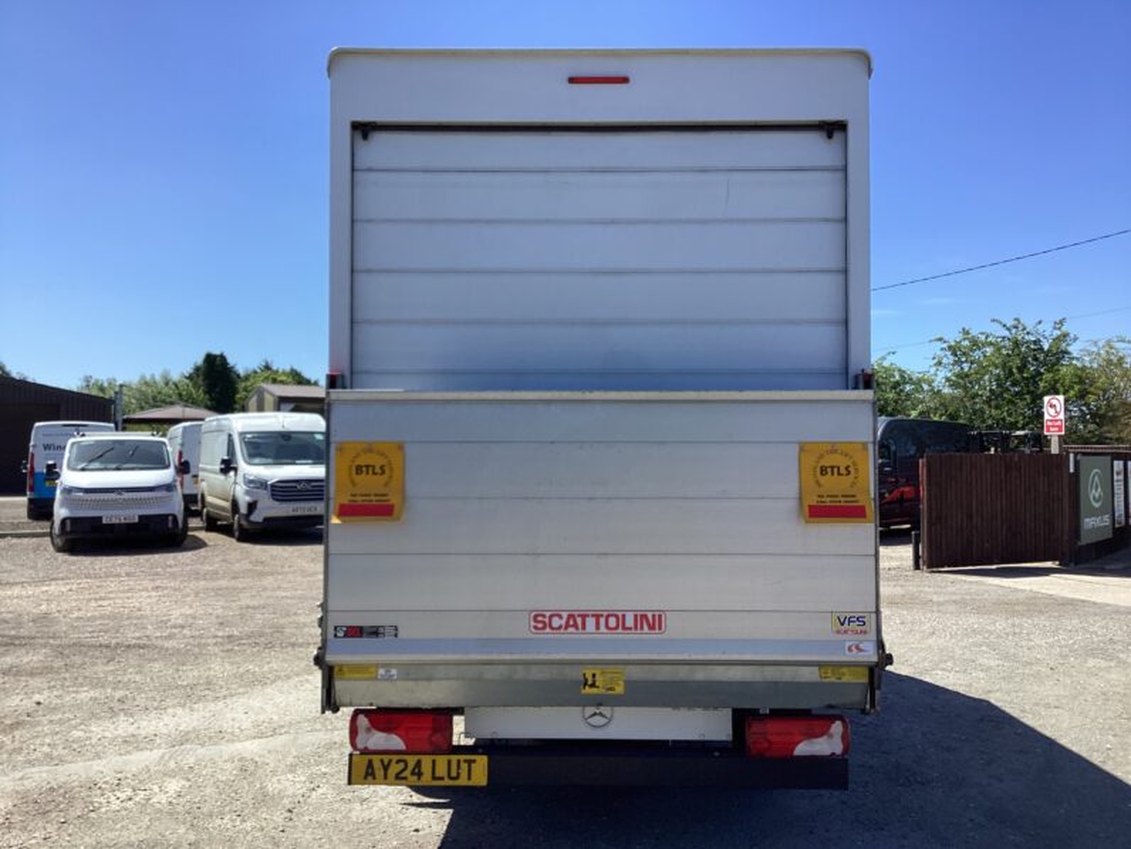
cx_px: 566
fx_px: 1013
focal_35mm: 31
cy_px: 424
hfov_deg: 58.4
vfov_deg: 45.4
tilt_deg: +1.2
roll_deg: -0.7
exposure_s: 1/1087
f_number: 2.4
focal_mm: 3.3
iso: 25
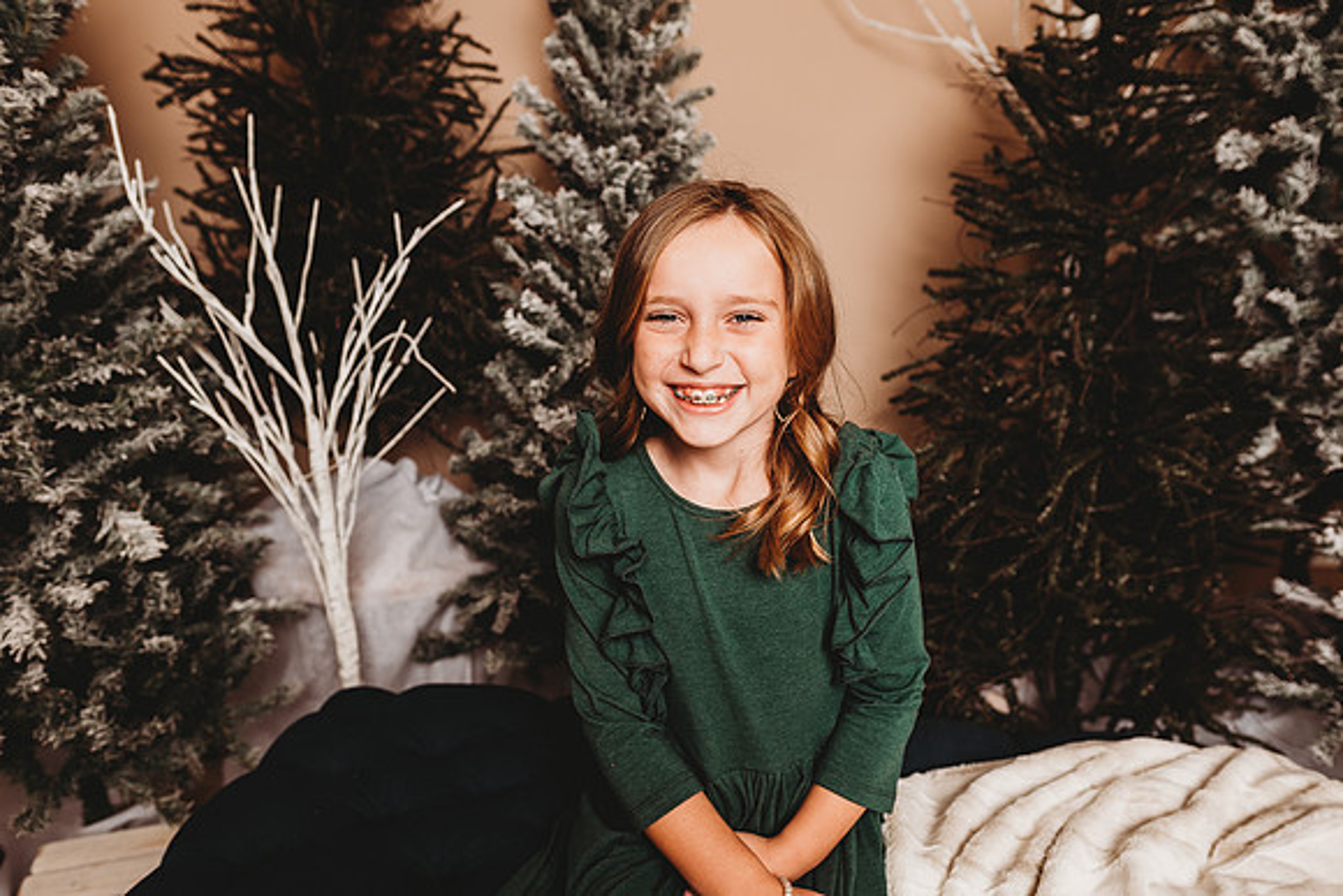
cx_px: 672
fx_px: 896
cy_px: 448
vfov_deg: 53.2
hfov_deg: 73.7
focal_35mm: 24
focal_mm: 24
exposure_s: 1/160
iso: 100
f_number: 3.2
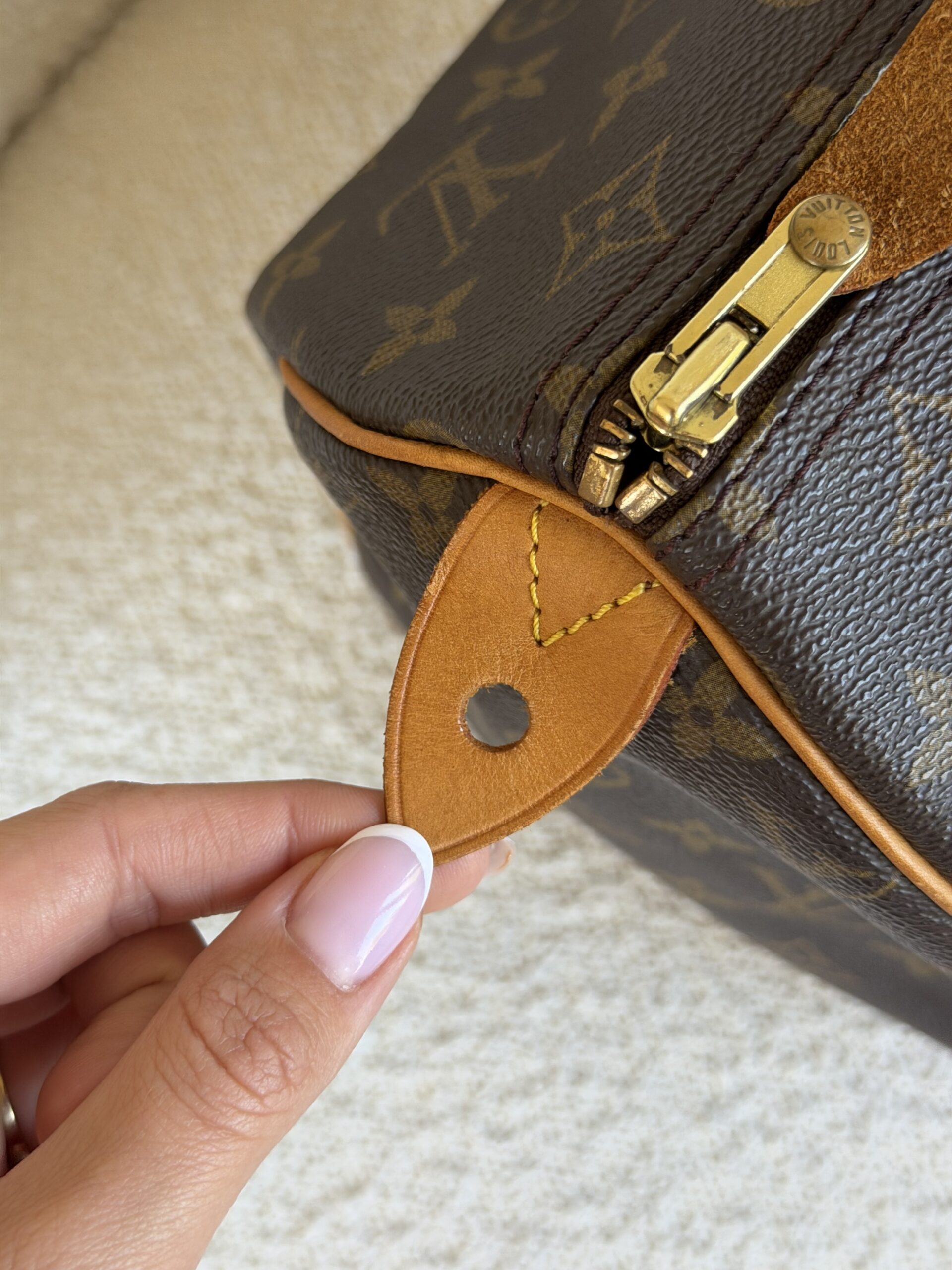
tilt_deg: -82.1
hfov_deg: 30.3
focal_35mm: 48
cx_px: 476
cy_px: 635
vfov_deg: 39.7
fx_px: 1760
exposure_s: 1/60
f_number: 1.78
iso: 100
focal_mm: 6.76
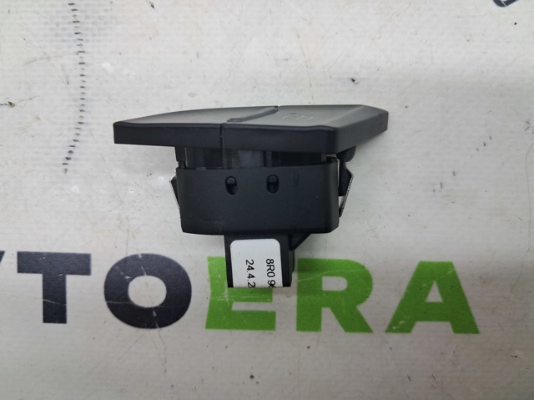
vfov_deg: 51.3
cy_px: 200
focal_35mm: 27
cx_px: 267
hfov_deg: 65.4
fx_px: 416
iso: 50
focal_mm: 4
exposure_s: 1/50
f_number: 1.8
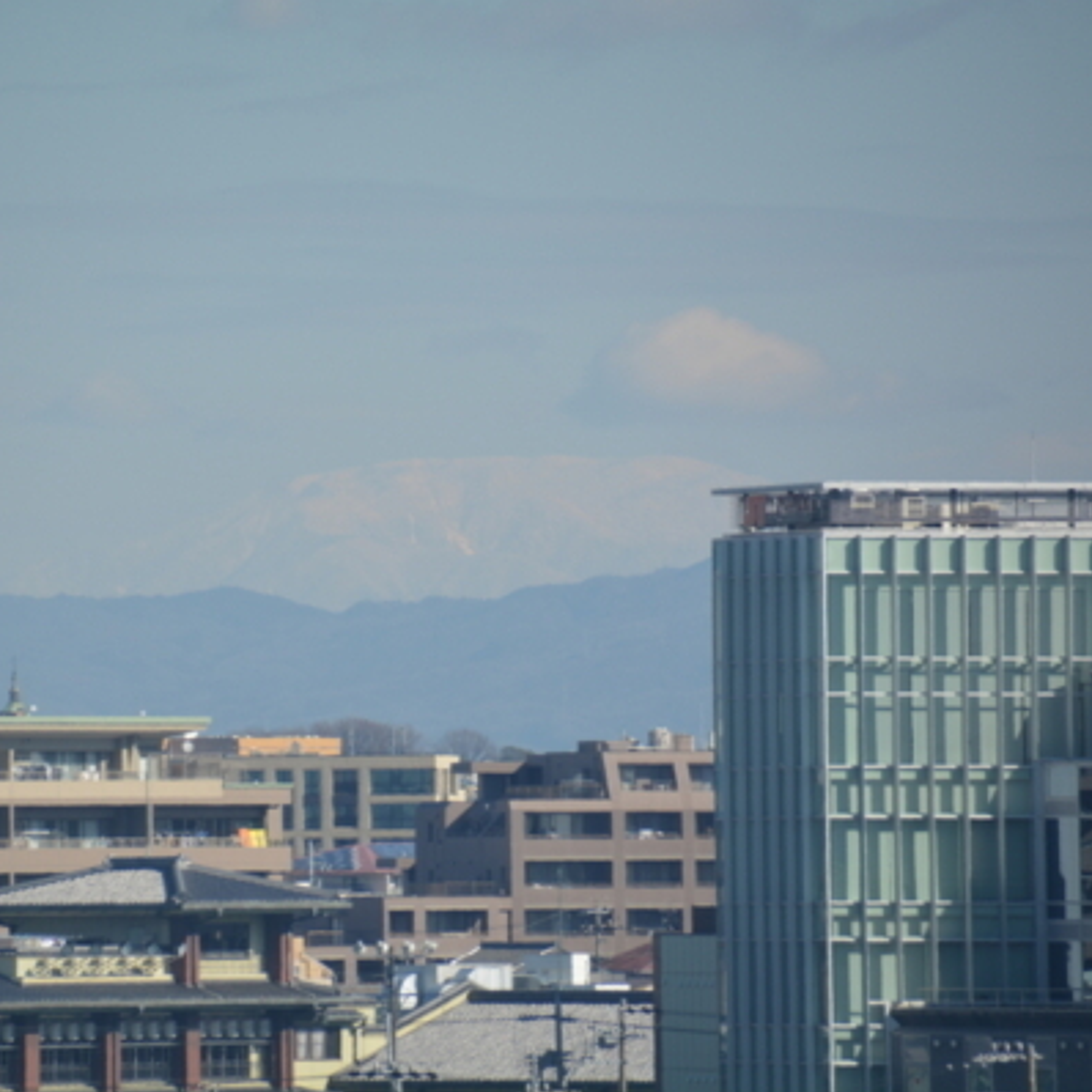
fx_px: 17167
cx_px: 354
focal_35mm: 481
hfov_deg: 3.6
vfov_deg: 3.6
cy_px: 546
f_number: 6.3
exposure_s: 1/640
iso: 200
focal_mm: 250
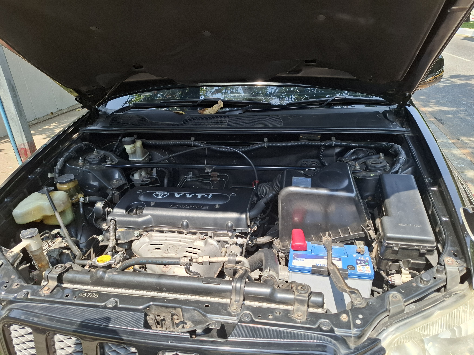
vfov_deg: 58.9
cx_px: 237
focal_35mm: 23
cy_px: 178
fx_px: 315
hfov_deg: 73.9
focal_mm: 5.54
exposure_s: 1/426
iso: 50
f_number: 1.8
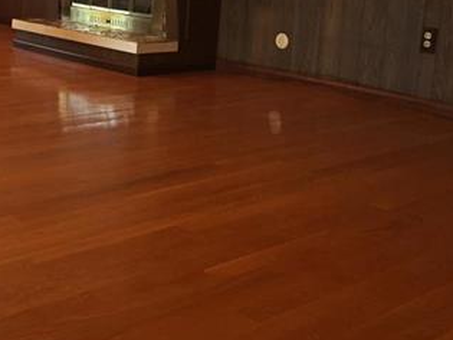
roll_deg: -3.8
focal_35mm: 59
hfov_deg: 31.7
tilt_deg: -11.4
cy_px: 76
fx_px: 772
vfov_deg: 24.5
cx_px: 78
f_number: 2.2
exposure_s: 1/30
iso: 125
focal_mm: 4.15
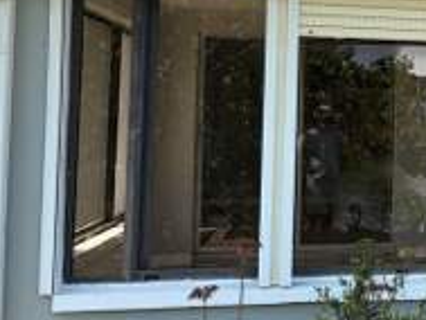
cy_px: 97
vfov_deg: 22.2
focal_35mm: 66
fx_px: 813
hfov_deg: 26.0
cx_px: 523
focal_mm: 5.96
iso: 50
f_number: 1.6
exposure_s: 1/1550
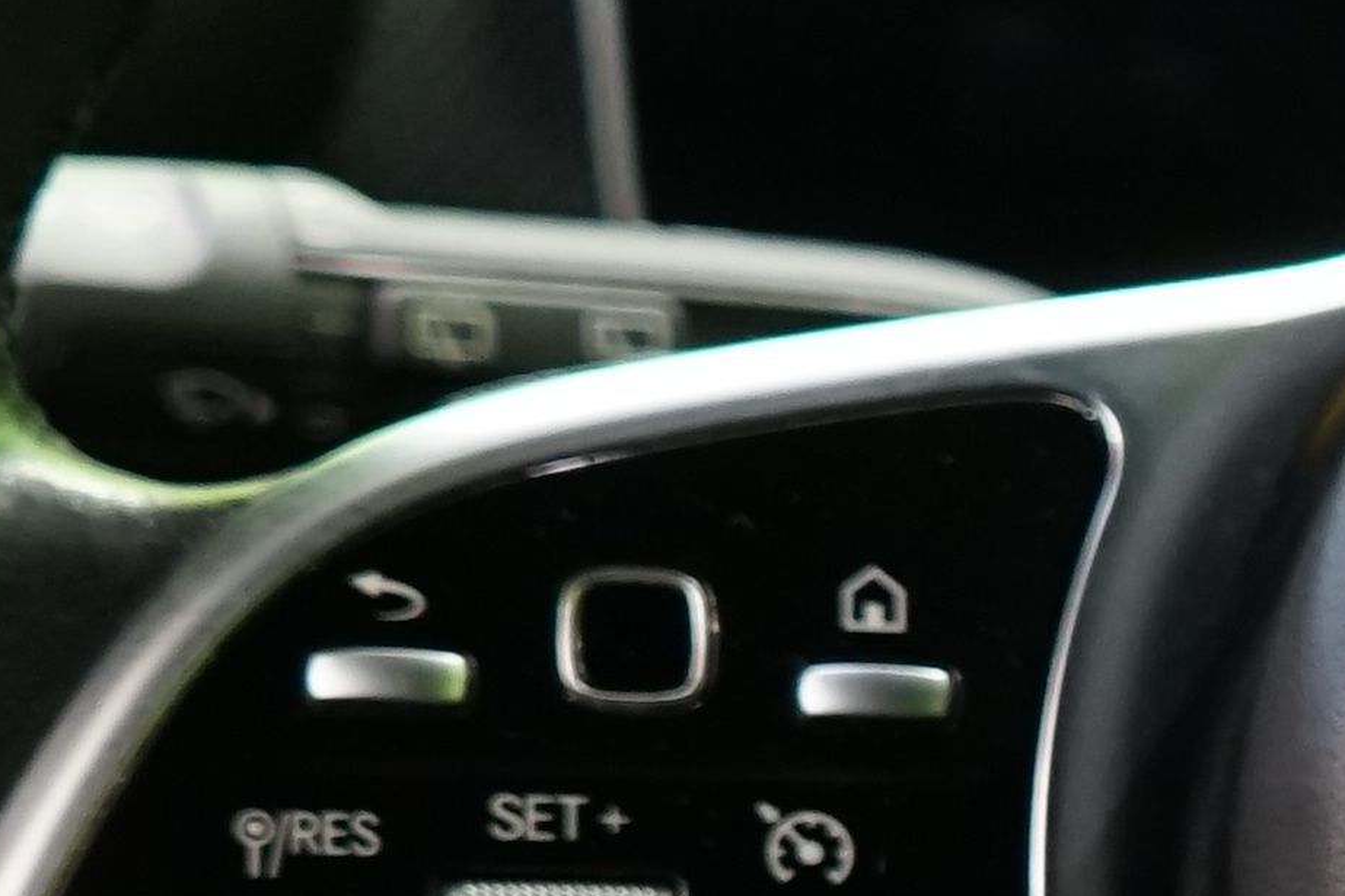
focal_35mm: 182
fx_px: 6798
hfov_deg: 10.7
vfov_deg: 7.5
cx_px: 2282
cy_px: 972
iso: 1250
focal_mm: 28
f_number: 4
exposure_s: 1/20
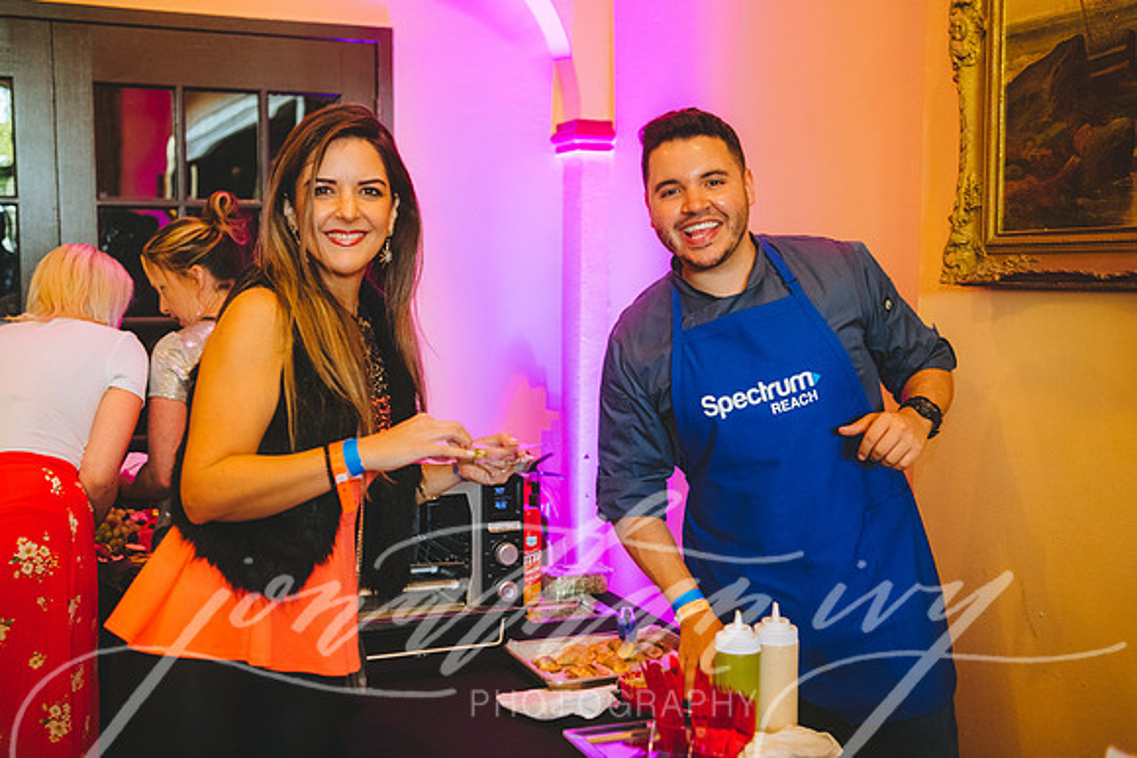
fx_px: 1422
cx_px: 568
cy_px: 379
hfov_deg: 43.6
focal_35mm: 45
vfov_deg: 29.9
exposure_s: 1/160
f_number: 3.5
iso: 2800
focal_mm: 45
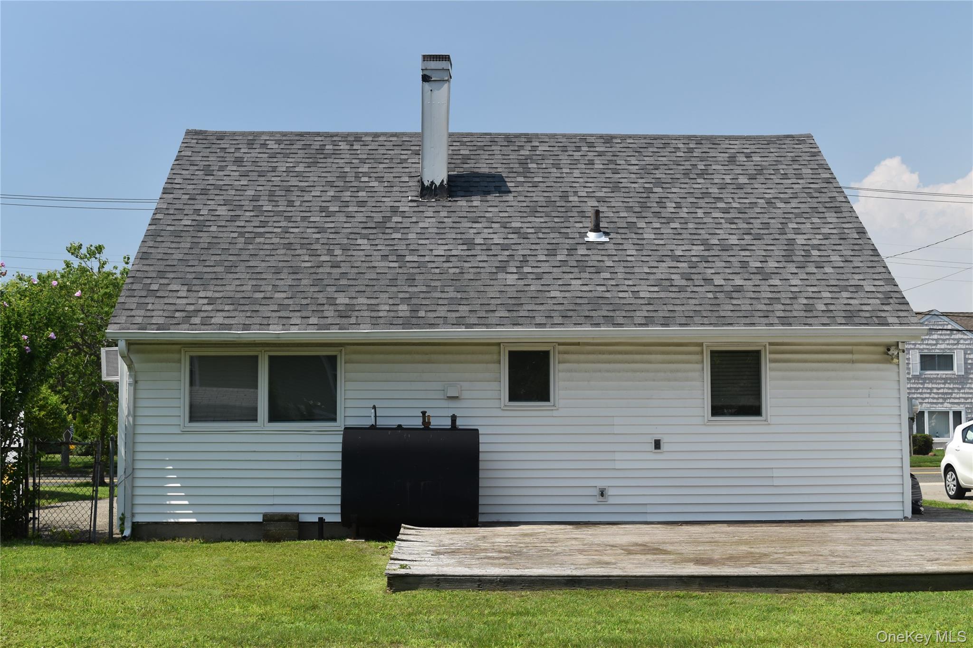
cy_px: 324
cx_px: 486
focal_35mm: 46
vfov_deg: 28.9
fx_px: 1257
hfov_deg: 42.3
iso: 200
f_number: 8
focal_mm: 31
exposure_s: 1/250
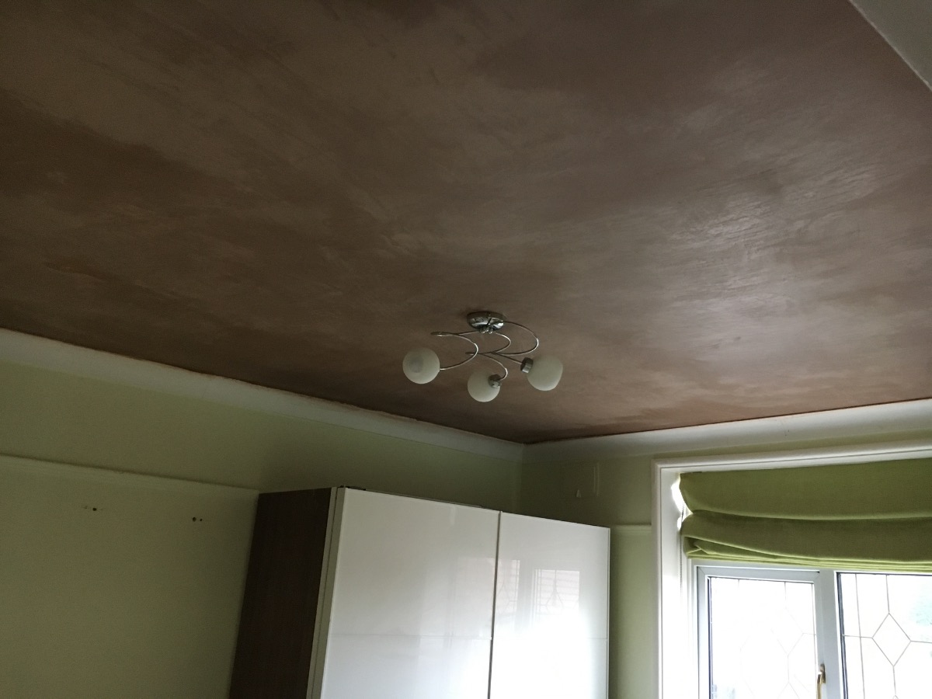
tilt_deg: +16.8
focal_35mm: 29
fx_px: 781
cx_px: 466
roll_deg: -4.6
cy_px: 350
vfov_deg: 48.2
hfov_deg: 61.7
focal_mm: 4.15
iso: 200
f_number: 2.2
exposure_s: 1/25
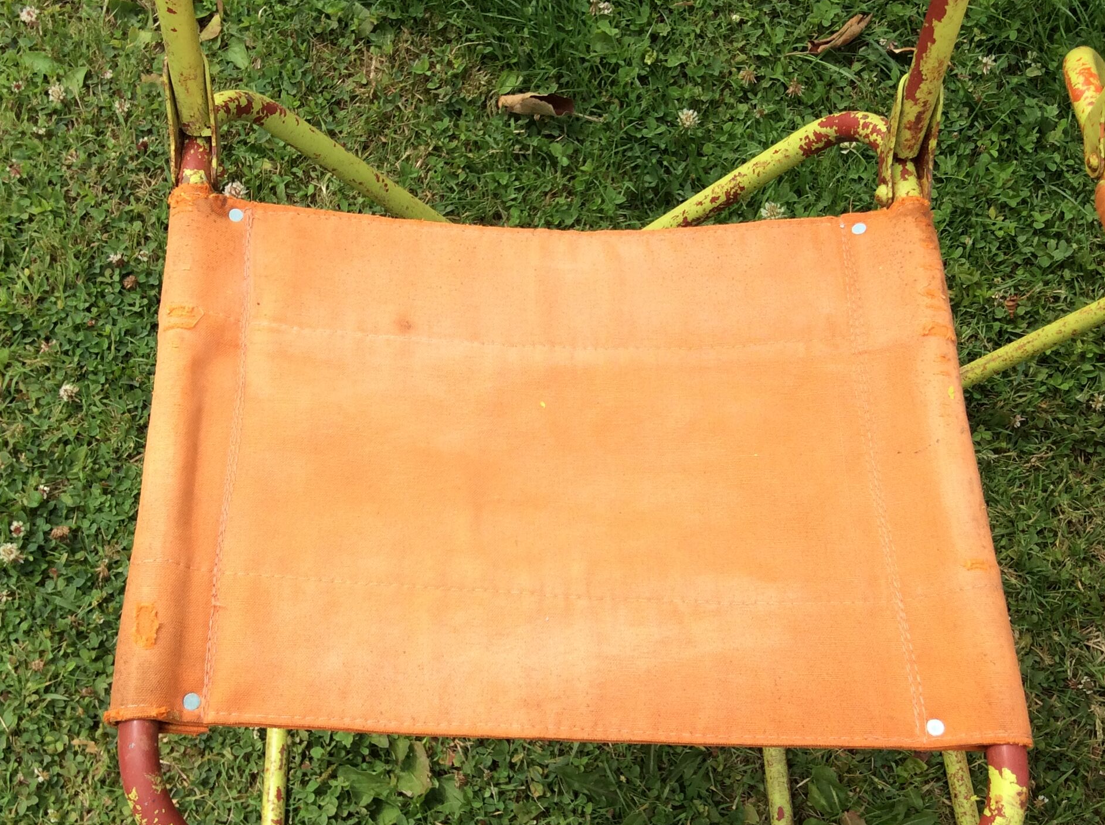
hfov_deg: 43.0
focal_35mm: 44
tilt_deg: -66.1
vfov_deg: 32.8
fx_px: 1402
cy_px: 404
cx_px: 502
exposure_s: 1/724
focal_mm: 3.3
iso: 32
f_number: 2.4
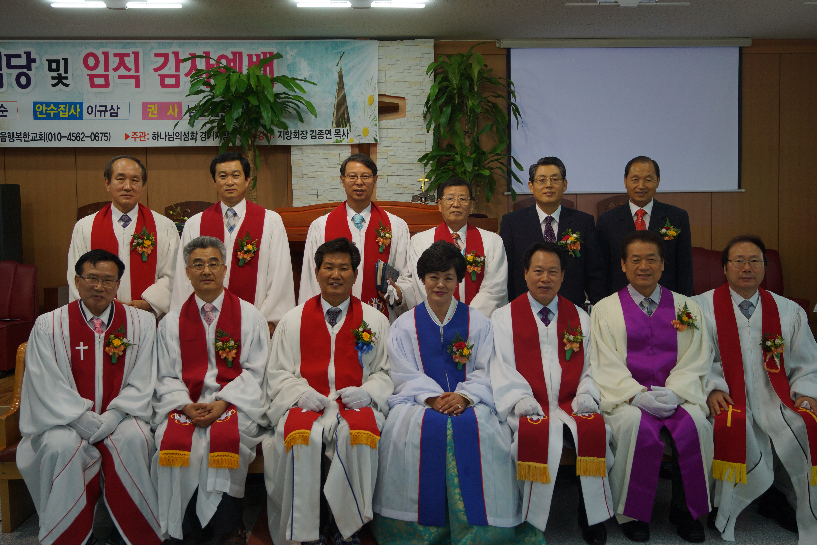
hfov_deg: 53.1
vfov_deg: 36.9
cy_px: 272
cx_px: 408
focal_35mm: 36
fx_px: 817
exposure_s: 1/160
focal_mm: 24
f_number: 4
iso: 160
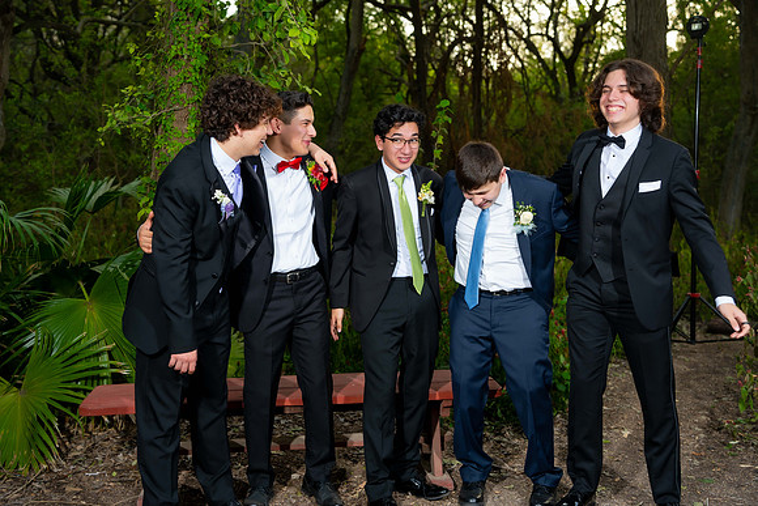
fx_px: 948
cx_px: 379
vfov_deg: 29.9
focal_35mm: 45
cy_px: 253
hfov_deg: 43.6
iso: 160
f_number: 3.2
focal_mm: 45
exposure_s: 1/200
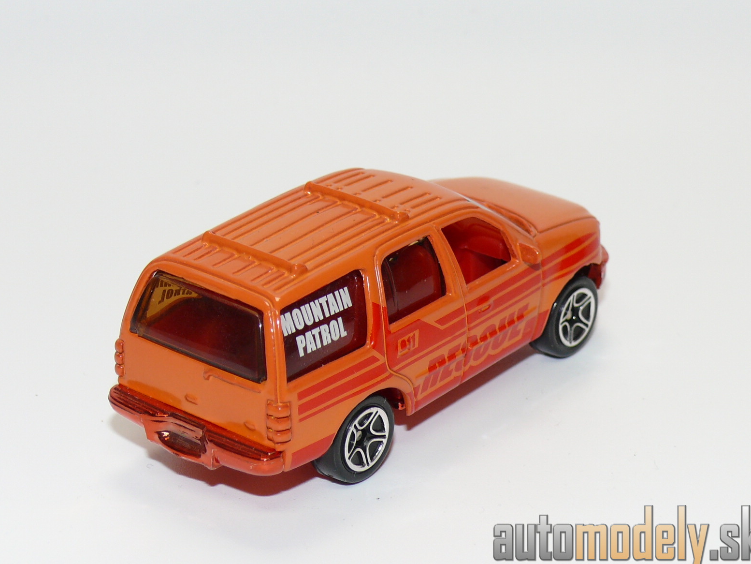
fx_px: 2278
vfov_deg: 14.1
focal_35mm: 105
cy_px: 289
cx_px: 382
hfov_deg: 18.7
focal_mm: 13.3
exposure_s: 1/30
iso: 100
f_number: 4
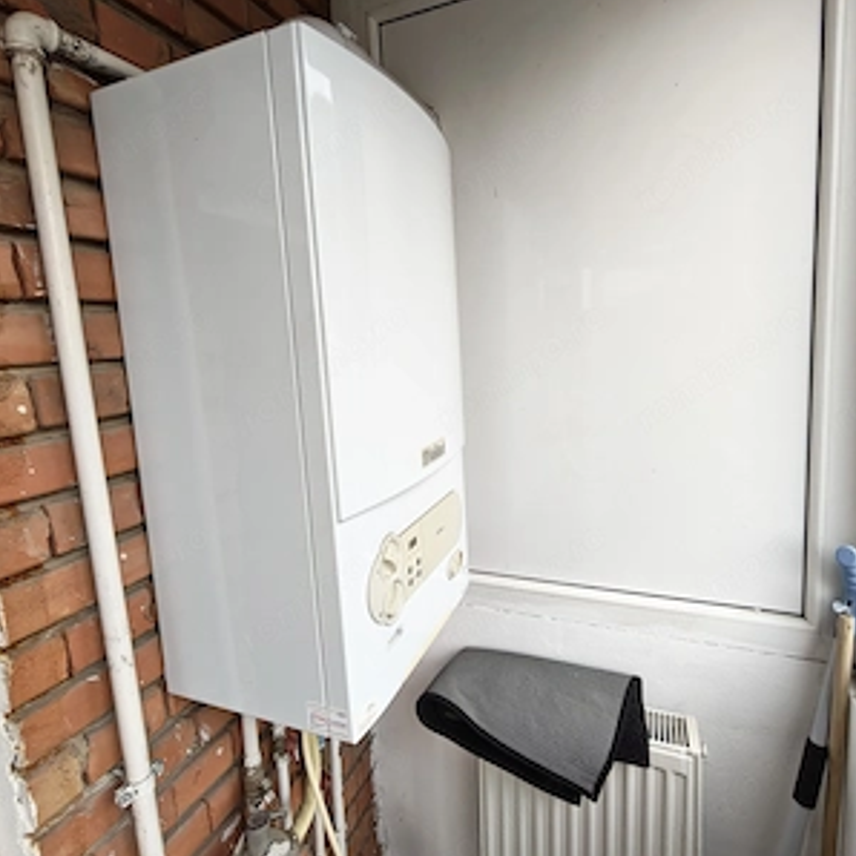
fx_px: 532
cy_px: 414
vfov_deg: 77.7
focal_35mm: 19
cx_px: 428
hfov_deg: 77.7
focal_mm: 1.96
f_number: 2.2
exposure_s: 1/100
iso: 100
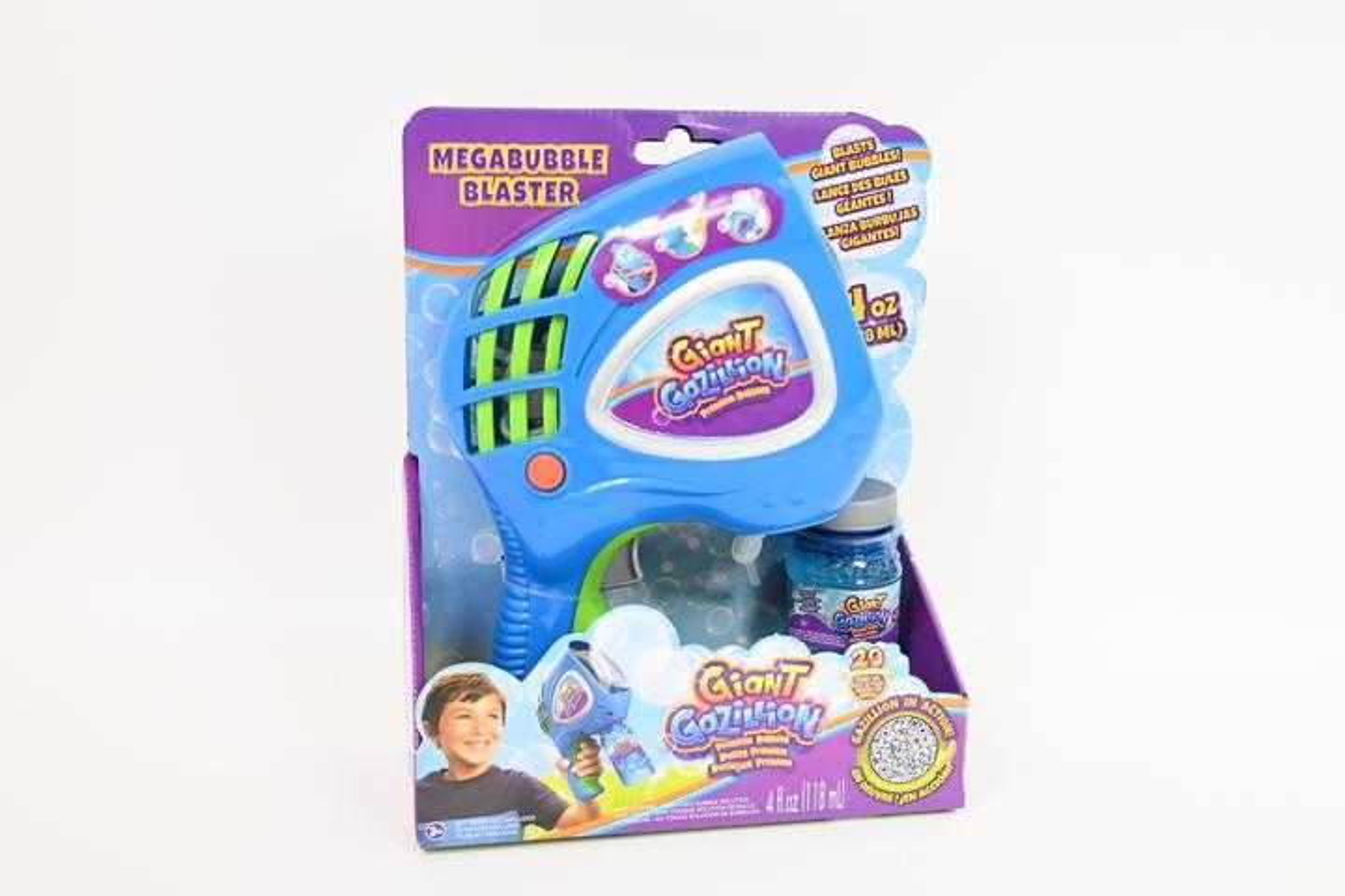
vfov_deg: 33.6
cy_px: 448
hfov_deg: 48.7
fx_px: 1485
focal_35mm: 40
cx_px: 672
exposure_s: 1/125
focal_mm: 26.5
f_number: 4.5
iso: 560
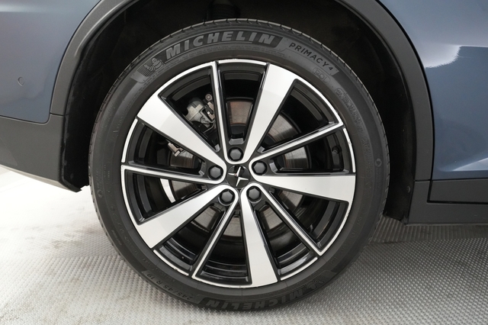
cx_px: 244
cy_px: 162
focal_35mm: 28
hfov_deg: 65.5
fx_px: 379
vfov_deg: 46.4
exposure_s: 1/125
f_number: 4.5
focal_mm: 28
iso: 10000
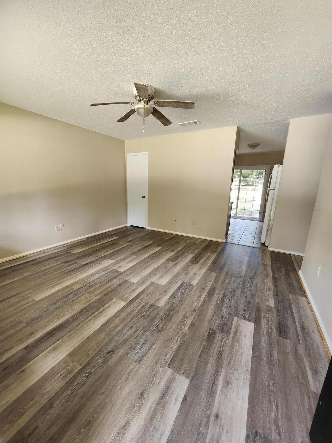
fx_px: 166
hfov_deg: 89.9
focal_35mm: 13
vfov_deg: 106.2
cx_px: 166
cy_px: 222
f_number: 2.2
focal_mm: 1.74
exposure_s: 1/60
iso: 125
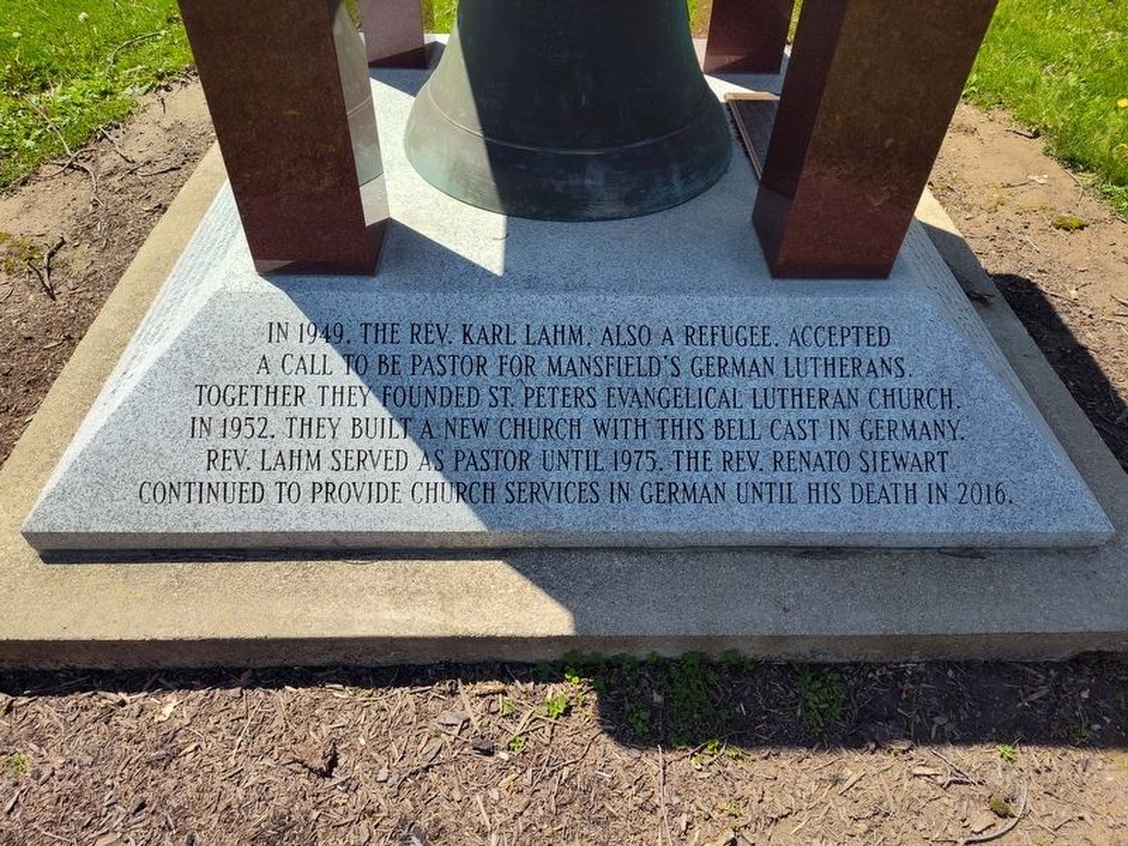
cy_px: 423
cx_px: 564
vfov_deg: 58.9
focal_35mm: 23
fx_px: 749
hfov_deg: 73.9
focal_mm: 5.56
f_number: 1.8
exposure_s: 1/1576
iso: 100
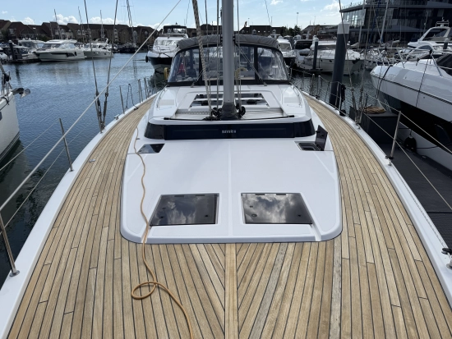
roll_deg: +0.1
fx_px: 314
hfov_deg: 71.6
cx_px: 226
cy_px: 170
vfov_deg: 56.9
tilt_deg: -21.8
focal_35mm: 24
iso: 80
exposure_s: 1/7092
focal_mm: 6.76
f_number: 1.78
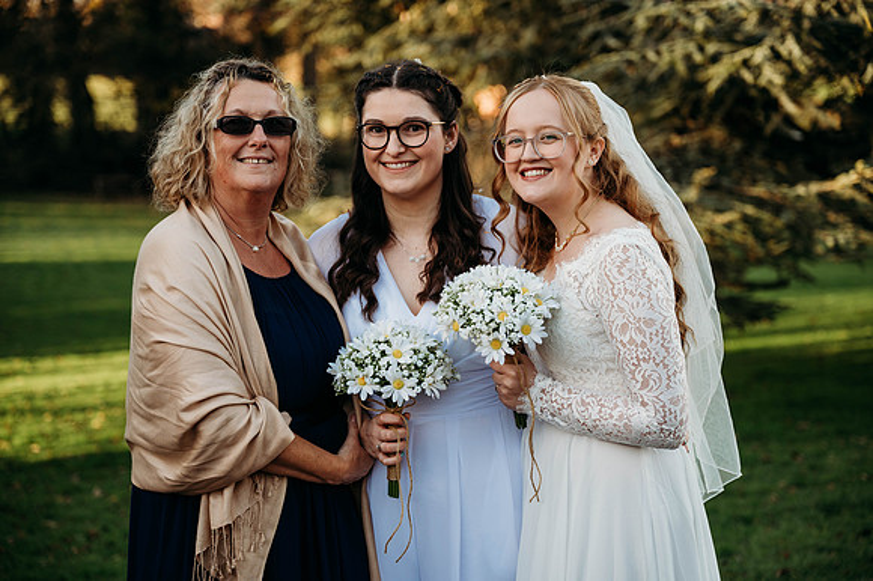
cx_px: 436
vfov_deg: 19.4
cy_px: 290
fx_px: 1696
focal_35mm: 70
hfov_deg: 28.9
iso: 100
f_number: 2.8
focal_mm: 70
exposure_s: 1/400
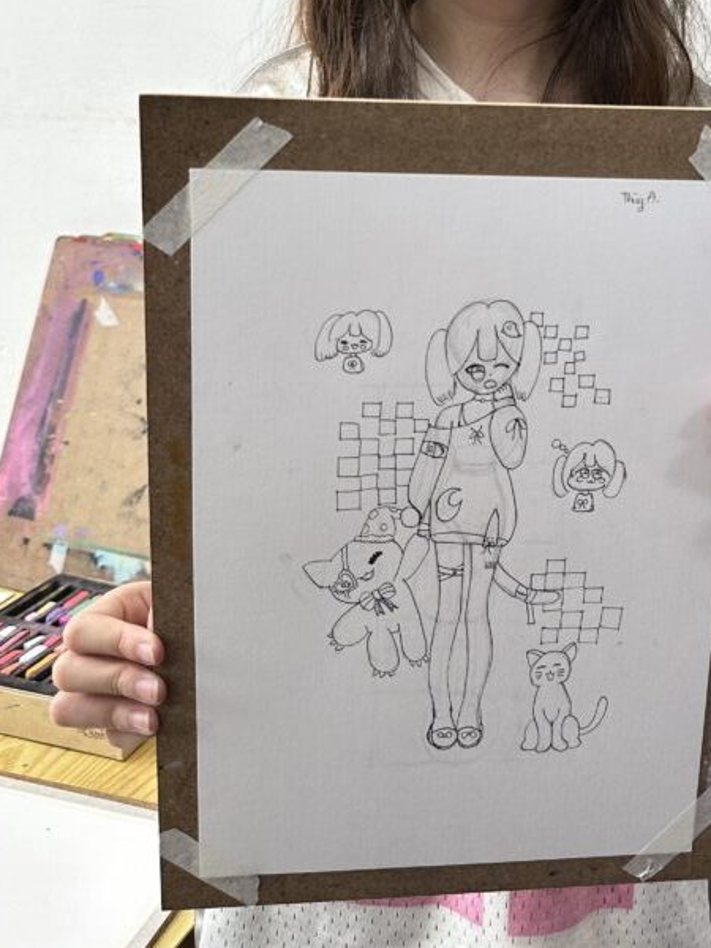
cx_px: 499
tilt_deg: -3.9
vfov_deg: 44.8
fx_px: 1095
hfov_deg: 35.4
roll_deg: -5.6
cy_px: 212
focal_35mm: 40
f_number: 1.78
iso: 64
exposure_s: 1/158
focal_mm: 6.86
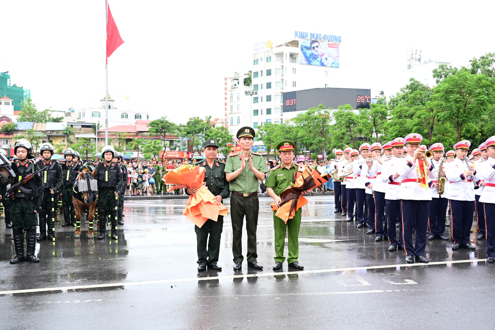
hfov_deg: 49.6
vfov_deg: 34.2
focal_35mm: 39
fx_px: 536
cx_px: 248
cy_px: 165
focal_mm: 39
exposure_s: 1/160
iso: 160
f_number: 4
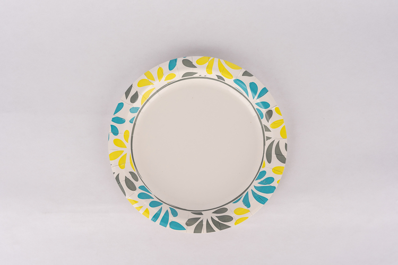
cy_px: 132
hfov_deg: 45.9
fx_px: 470
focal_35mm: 42
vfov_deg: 31.5
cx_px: 199
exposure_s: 1/100
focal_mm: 42.5
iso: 320
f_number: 10
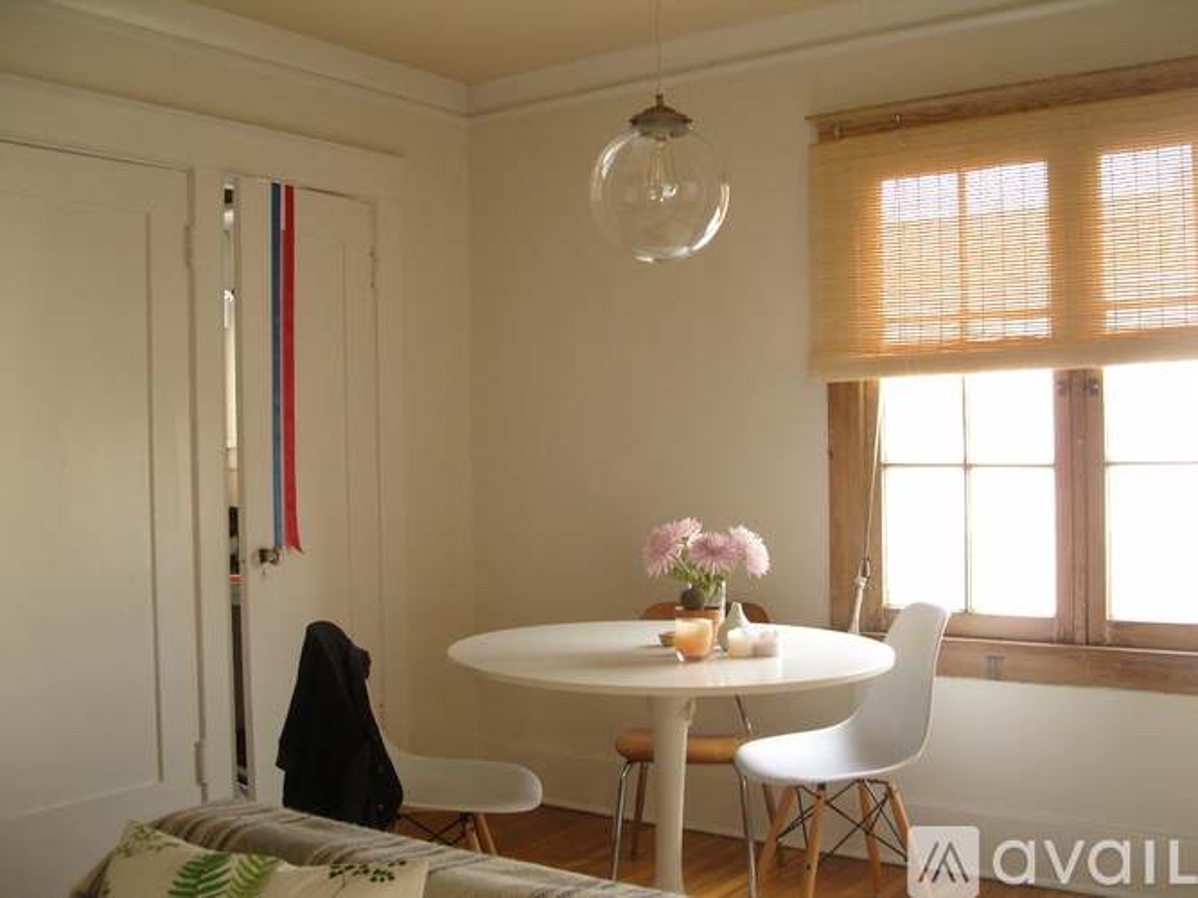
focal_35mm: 38
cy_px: 449
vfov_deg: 37.7
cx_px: 599
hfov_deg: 49.0
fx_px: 1315
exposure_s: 1/40
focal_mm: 7.8
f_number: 2.8
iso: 125
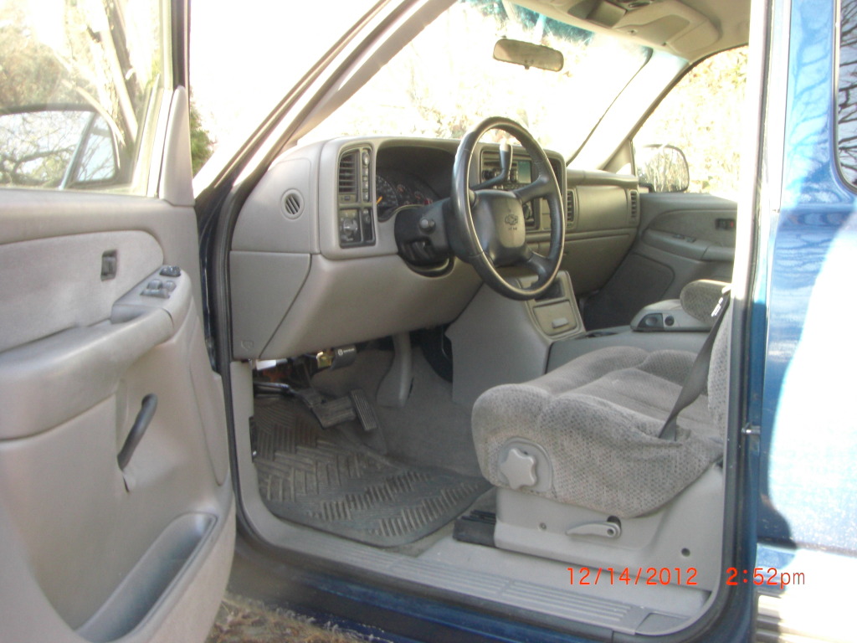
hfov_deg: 49.0
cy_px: 322
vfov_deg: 37.7
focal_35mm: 38
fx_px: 941
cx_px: 428
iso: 200
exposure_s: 1/3.33
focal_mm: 6.3
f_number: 9.2
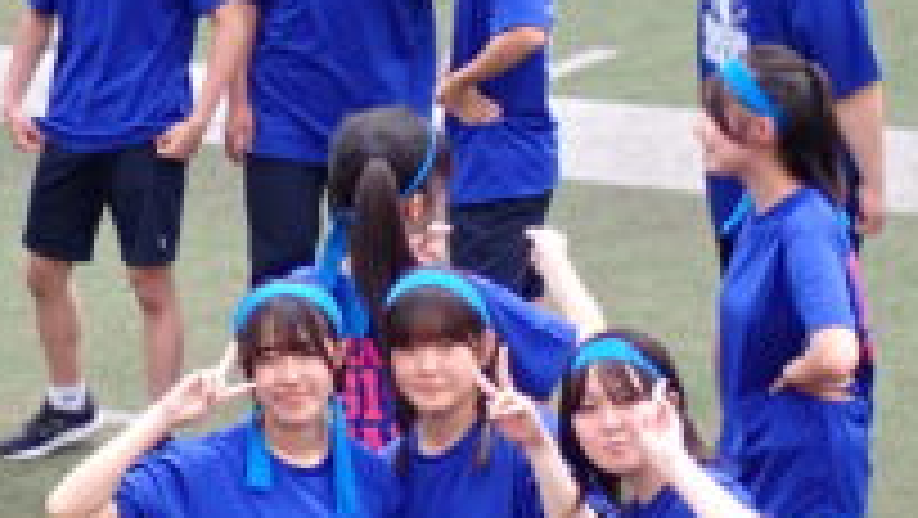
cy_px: 842
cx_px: 238
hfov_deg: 9.5
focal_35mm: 227
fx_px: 5528
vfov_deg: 5.3
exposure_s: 1/500
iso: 200
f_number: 3.9
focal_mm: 12.73
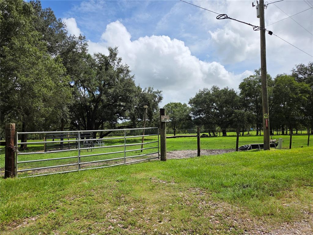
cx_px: 156
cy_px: 118
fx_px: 208
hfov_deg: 73.9
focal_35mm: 23
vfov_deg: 58.9
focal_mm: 5.4
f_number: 1.8
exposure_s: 1/7075
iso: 80
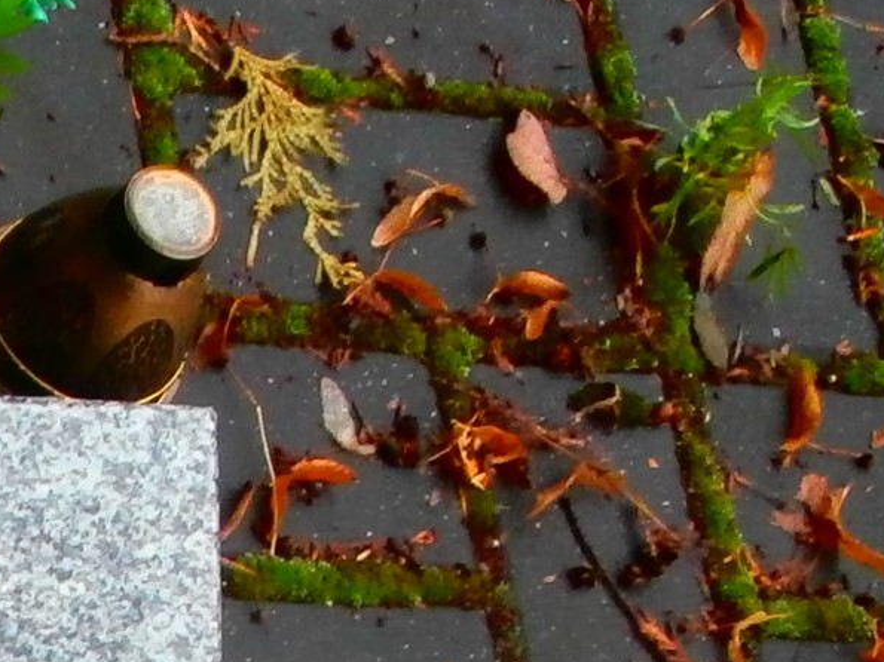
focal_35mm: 151
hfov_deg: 11.9
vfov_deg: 9.4
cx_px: -809
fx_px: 3855
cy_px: 1170
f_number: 3.5
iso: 160
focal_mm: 5.36
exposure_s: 1/60
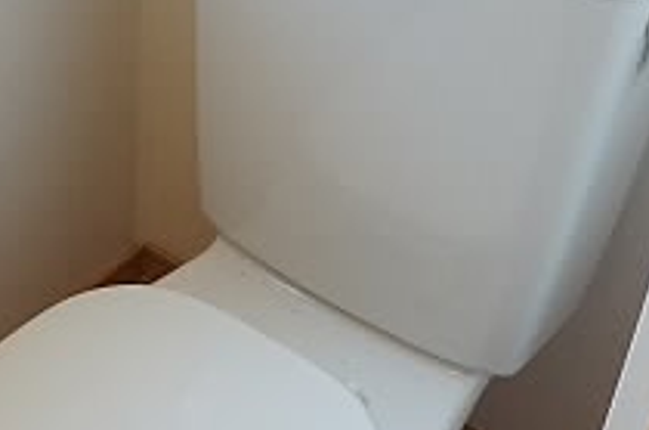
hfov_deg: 23.8
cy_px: 263
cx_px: 51
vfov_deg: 16.4
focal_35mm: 83
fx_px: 1493
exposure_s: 1/160
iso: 1600
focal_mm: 16
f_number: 4
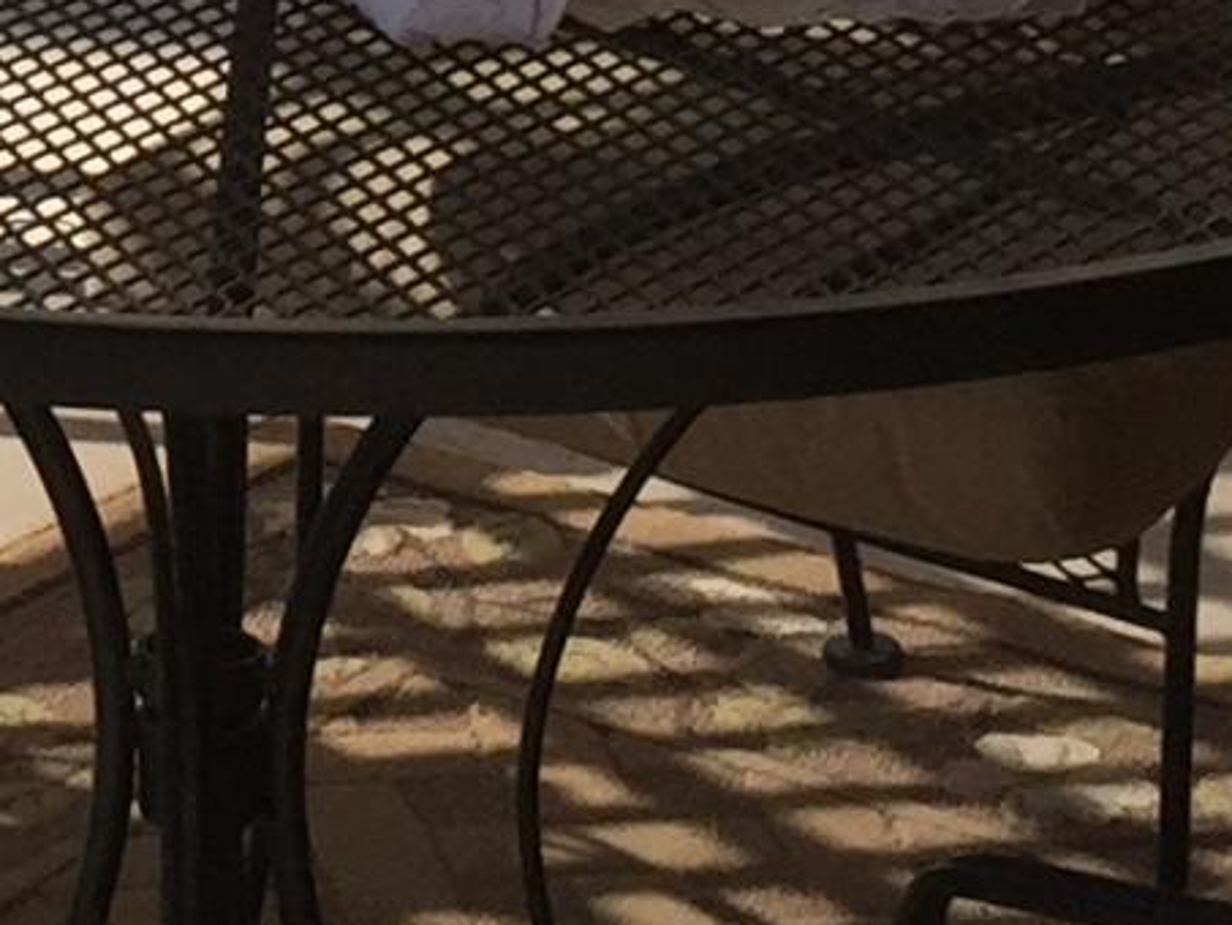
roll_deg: -0.8
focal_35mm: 192
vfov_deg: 7.6
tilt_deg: -12.9
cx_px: -577
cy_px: -522
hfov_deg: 10.0
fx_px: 6835
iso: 32
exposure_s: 1/1647
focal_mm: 4.15
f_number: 2.2
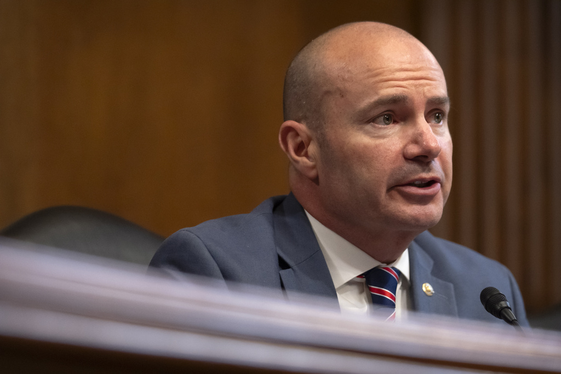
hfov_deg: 12.0
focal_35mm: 171
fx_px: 2665
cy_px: 187
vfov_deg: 8.0
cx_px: 280
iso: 3200
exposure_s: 1/500
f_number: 2.8
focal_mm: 114
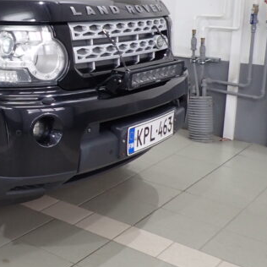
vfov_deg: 29.8
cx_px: -65
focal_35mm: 56
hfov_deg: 26.6
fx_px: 489
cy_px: 50
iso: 200
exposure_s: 1/60
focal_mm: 4.5
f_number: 2
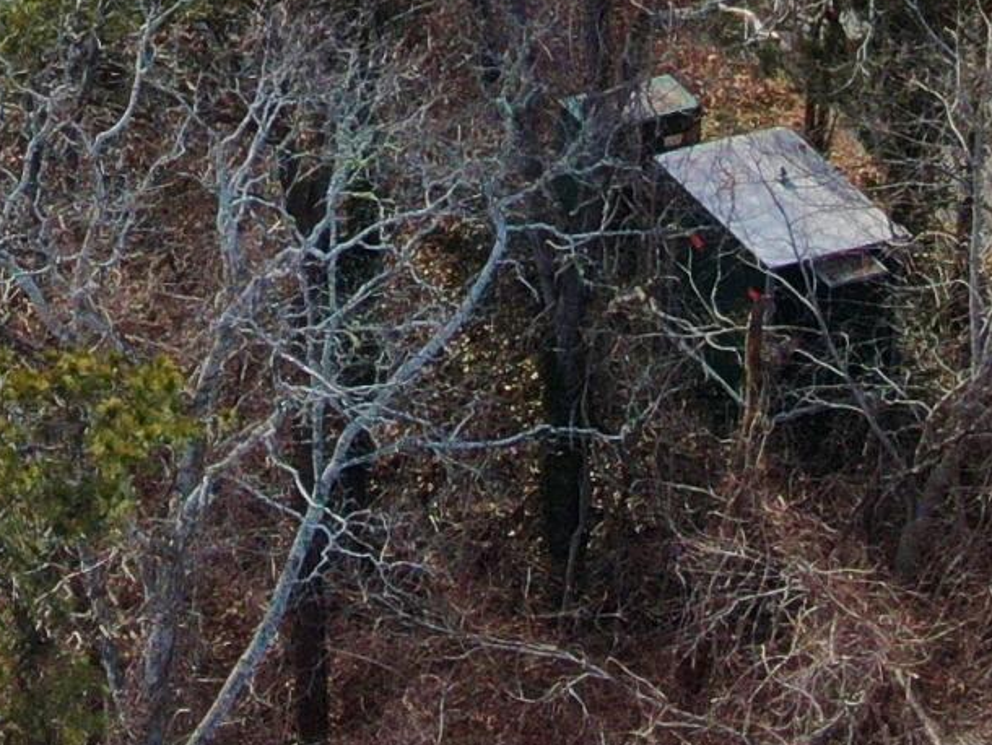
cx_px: -80
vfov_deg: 6.1
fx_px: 6766
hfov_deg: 8.3
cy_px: -747
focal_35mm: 236
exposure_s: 1/400
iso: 100
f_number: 3.8
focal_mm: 8.6
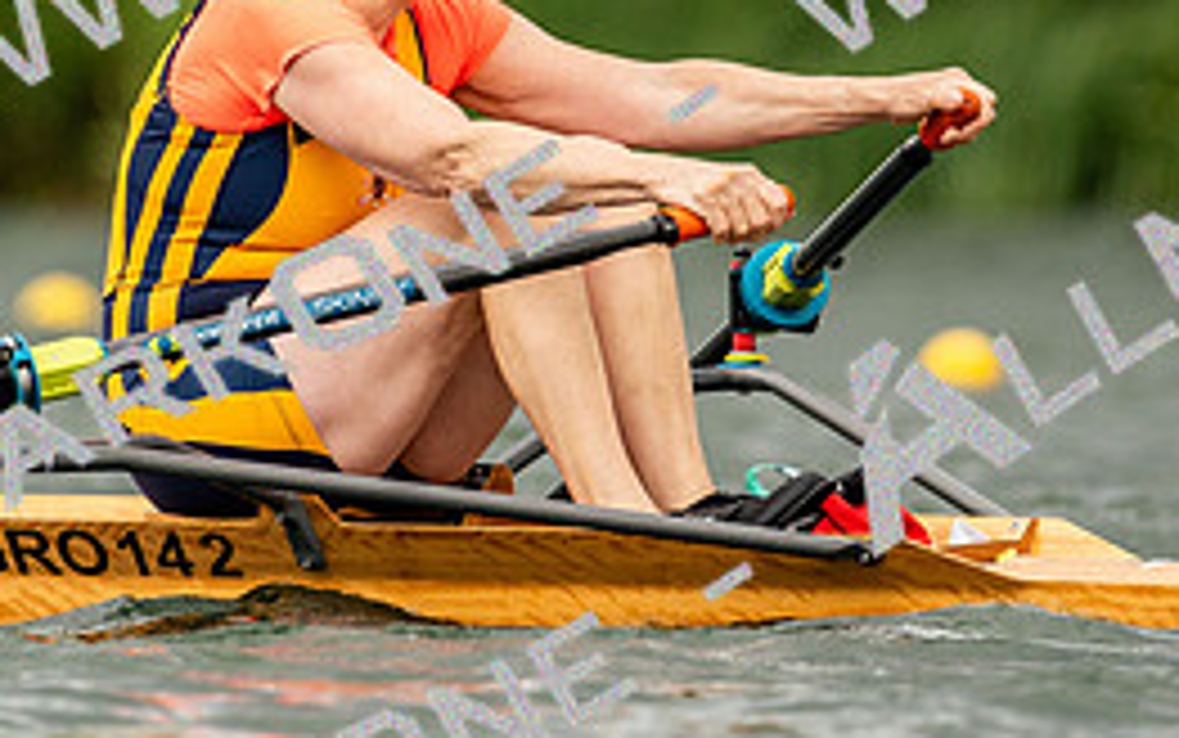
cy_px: 128
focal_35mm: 1356
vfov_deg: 1.0
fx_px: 43589
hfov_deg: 1.5
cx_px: 464
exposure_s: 1/2000
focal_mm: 600
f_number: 6.3
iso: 500
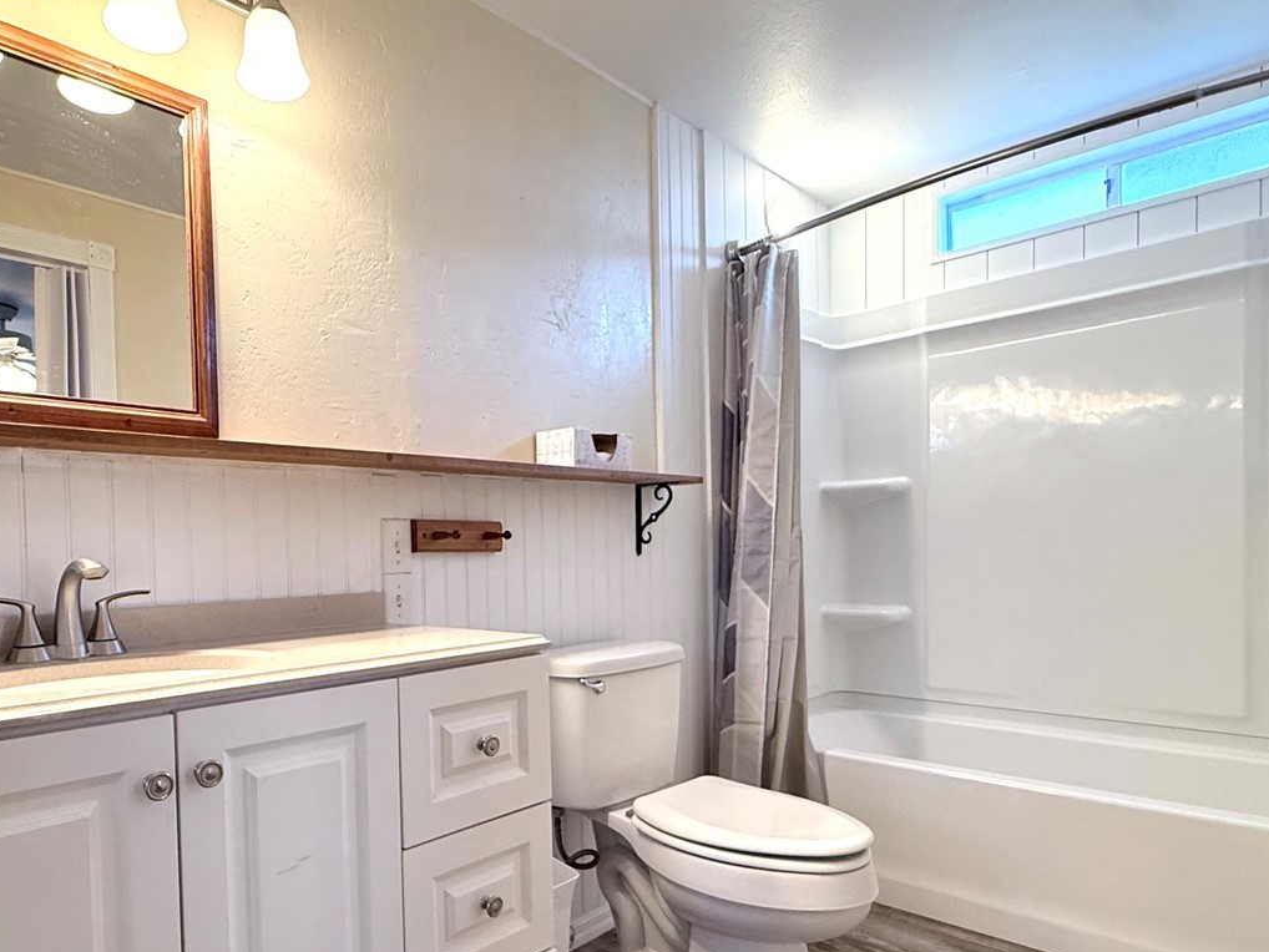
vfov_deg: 60.5
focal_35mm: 22
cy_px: 578
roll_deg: +0.8
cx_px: 470
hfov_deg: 75.0
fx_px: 807
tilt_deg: -1.8
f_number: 2.2
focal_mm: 2.22
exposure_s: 1/120
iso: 320
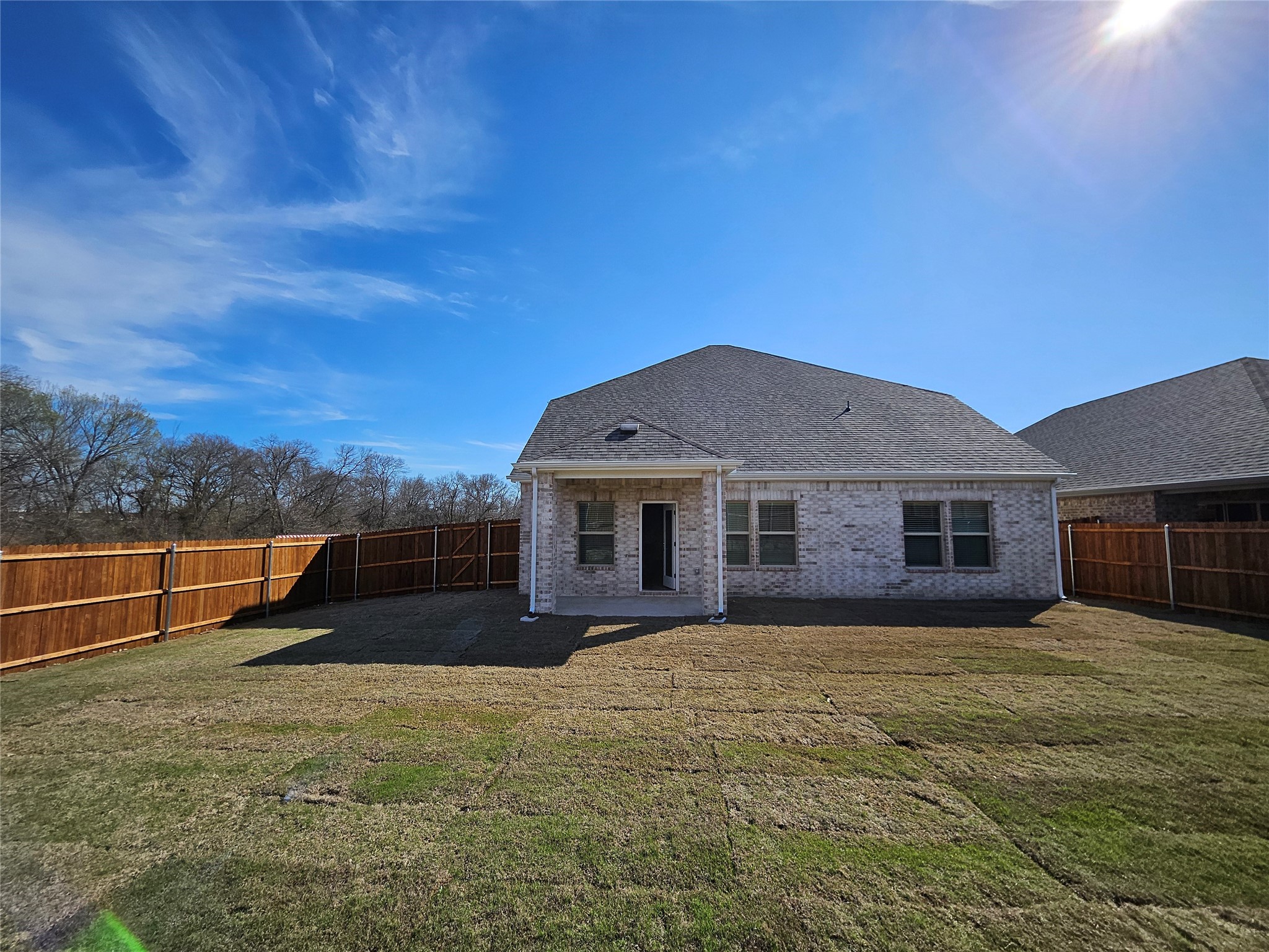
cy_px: 476
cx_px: 634
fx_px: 477
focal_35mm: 13
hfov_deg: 106.2
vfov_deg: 89.9
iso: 32
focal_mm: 1.7
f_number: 2.2
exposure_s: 1/1804
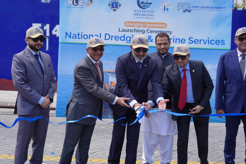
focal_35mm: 50
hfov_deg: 39.6
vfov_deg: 27.0
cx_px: 123
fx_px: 342
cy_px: 82
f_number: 4
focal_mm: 50
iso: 500
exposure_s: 1/2500
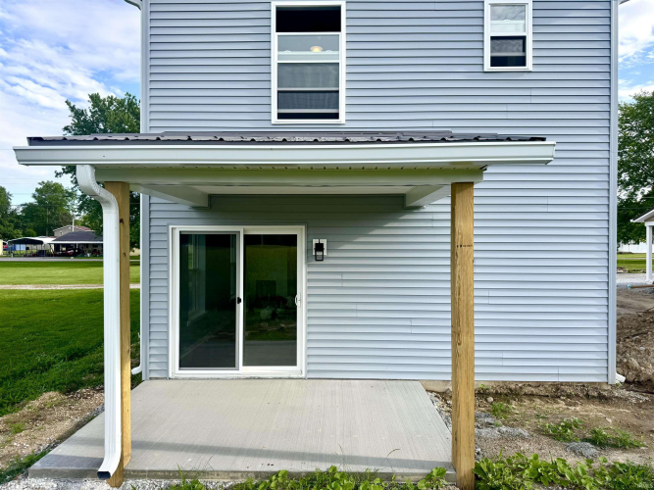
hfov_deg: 71.6
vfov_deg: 56.8
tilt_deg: -2.1
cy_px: 245
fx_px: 453
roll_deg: -0.5
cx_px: 327
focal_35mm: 24
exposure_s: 1/1818
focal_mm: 6.76
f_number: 1.78
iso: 80
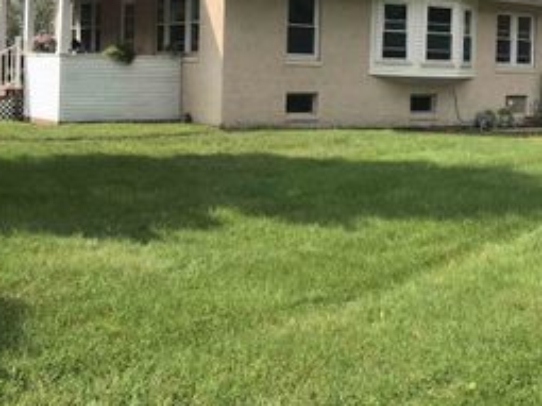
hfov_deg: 34.9
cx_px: 261
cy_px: 92
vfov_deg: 26.1
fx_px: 861
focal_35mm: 55
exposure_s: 1/1709
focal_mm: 3.99
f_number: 1.8
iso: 20
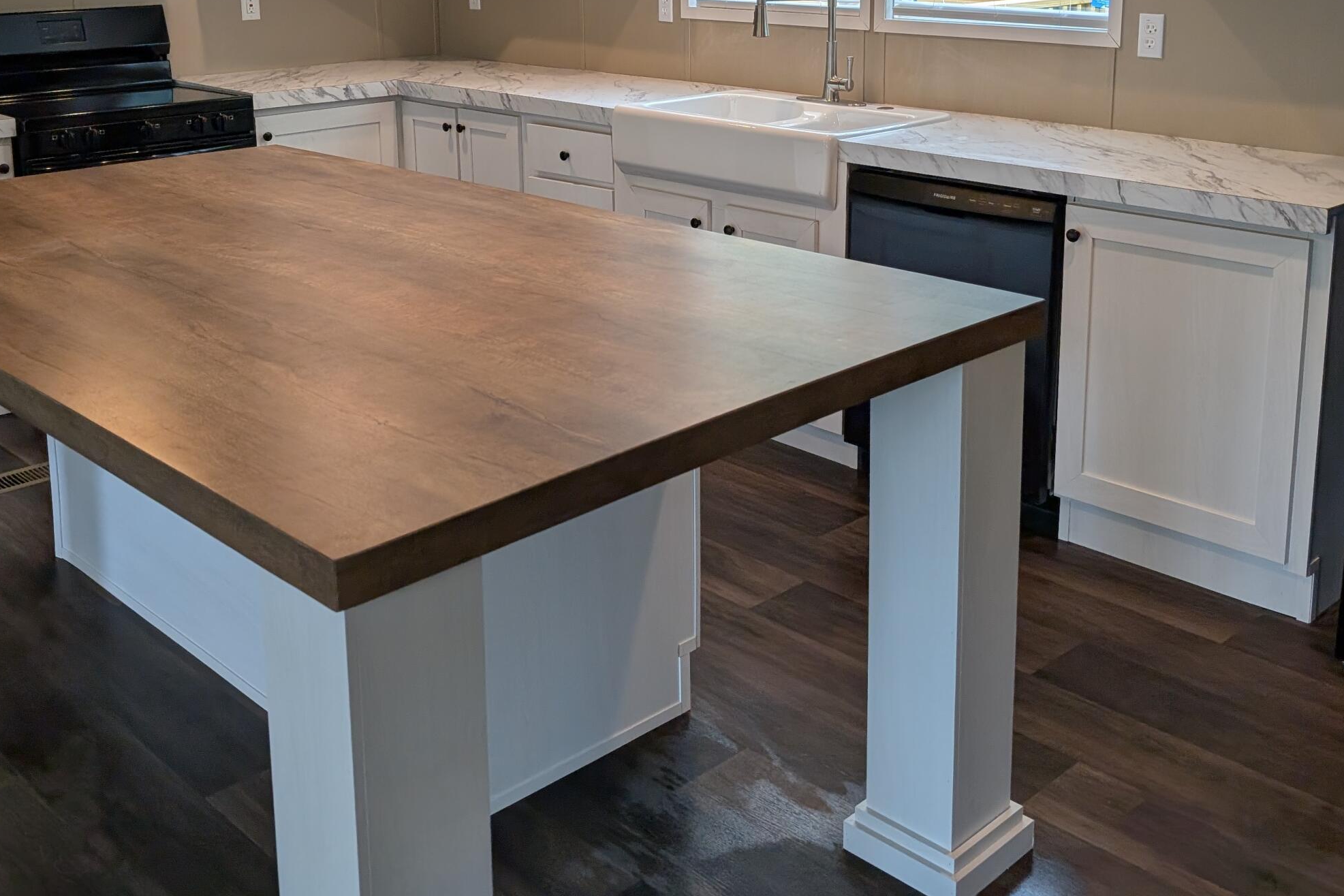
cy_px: 183
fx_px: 1418
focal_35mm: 38
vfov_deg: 34.0
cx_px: 654
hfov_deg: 50.7
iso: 31
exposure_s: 1/120
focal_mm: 6.9
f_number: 1.68
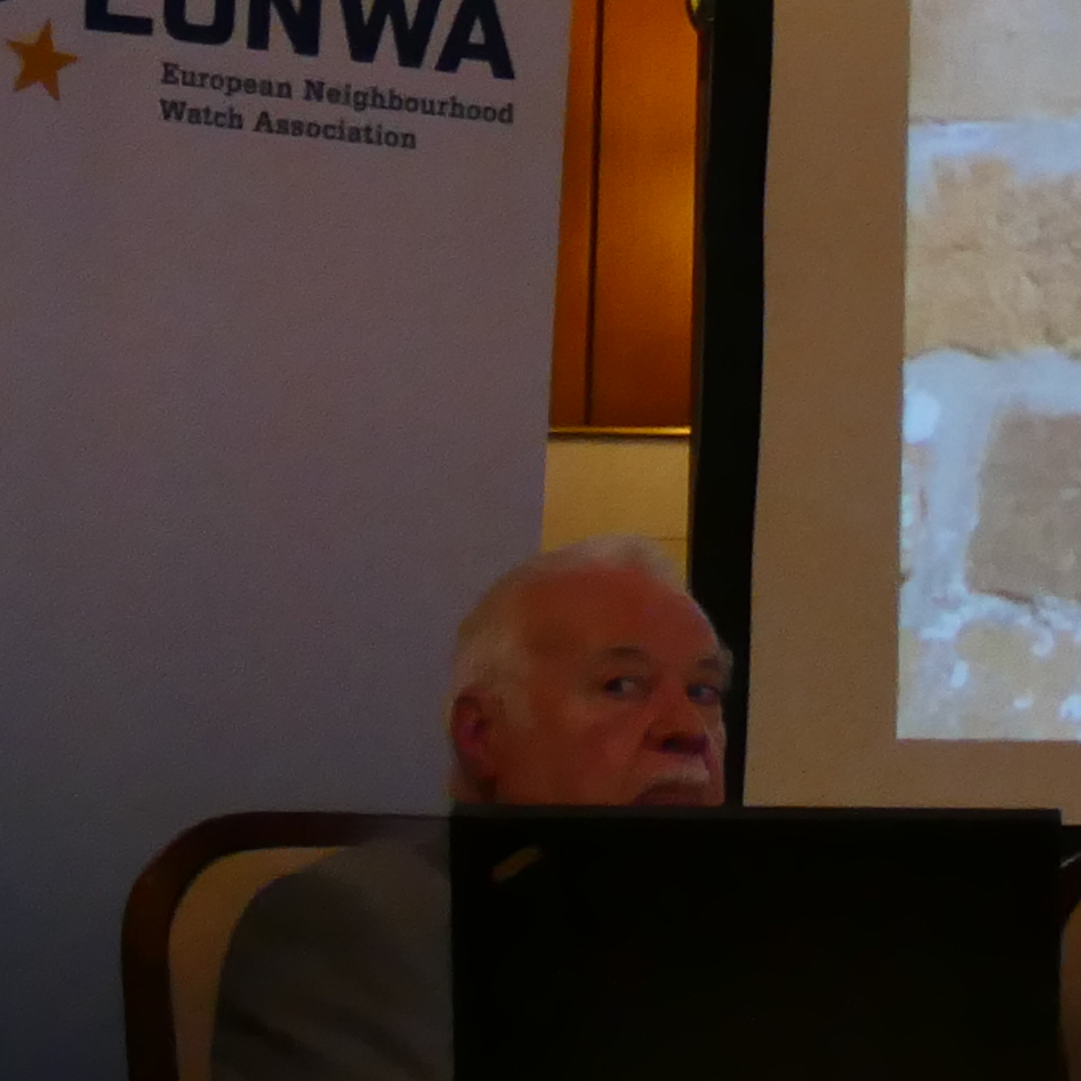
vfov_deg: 6.9
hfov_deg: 6.4
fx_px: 8974
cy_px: 168
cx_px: 2968
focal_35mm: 254
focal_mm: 19.11
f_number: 3.4
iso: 640
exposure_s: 1/160
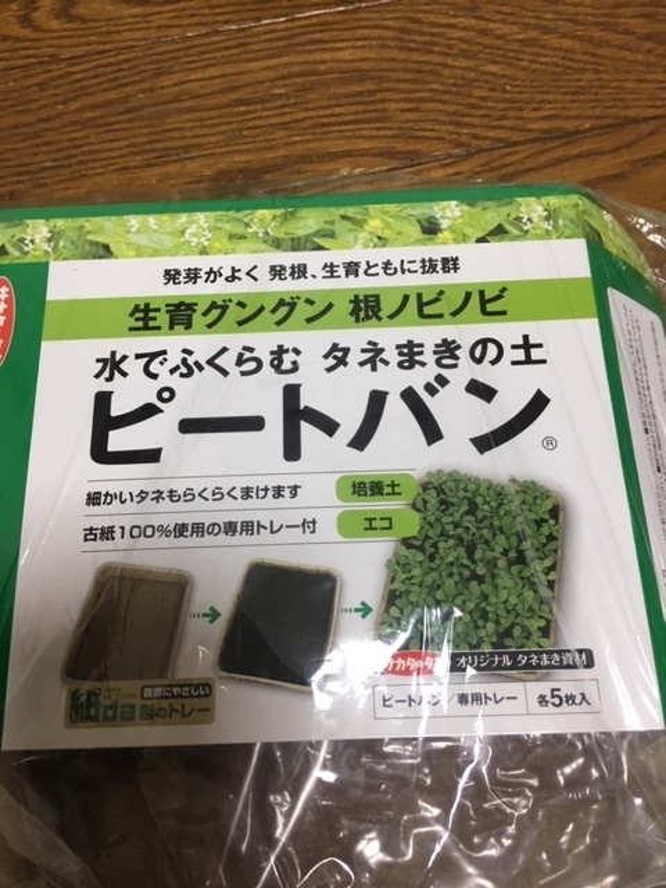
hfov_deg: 48.2
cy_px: 444
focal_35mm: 29
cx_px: 333
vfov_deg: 61.7
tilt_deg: -69.6
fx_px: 744
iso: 80
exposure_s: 1/30
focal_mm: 4.15
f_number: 2.2
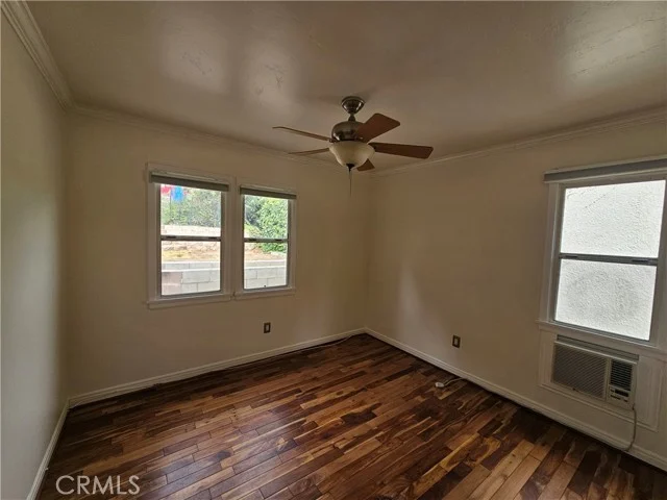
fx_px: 250
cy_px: 250
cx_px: 334
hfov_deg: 106.2
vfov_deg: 89.9
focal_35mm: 13
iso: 50
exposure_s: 1/123
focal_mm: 2.2
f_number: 2.2
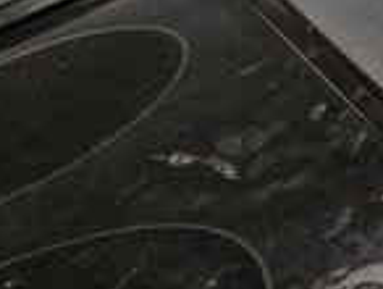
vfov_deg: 10.3
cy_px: -636
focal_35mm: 91
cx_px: 1186
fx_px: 1009
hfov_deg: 11.1
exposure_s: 1/120
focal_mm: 2.2
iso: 80
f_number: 1.9
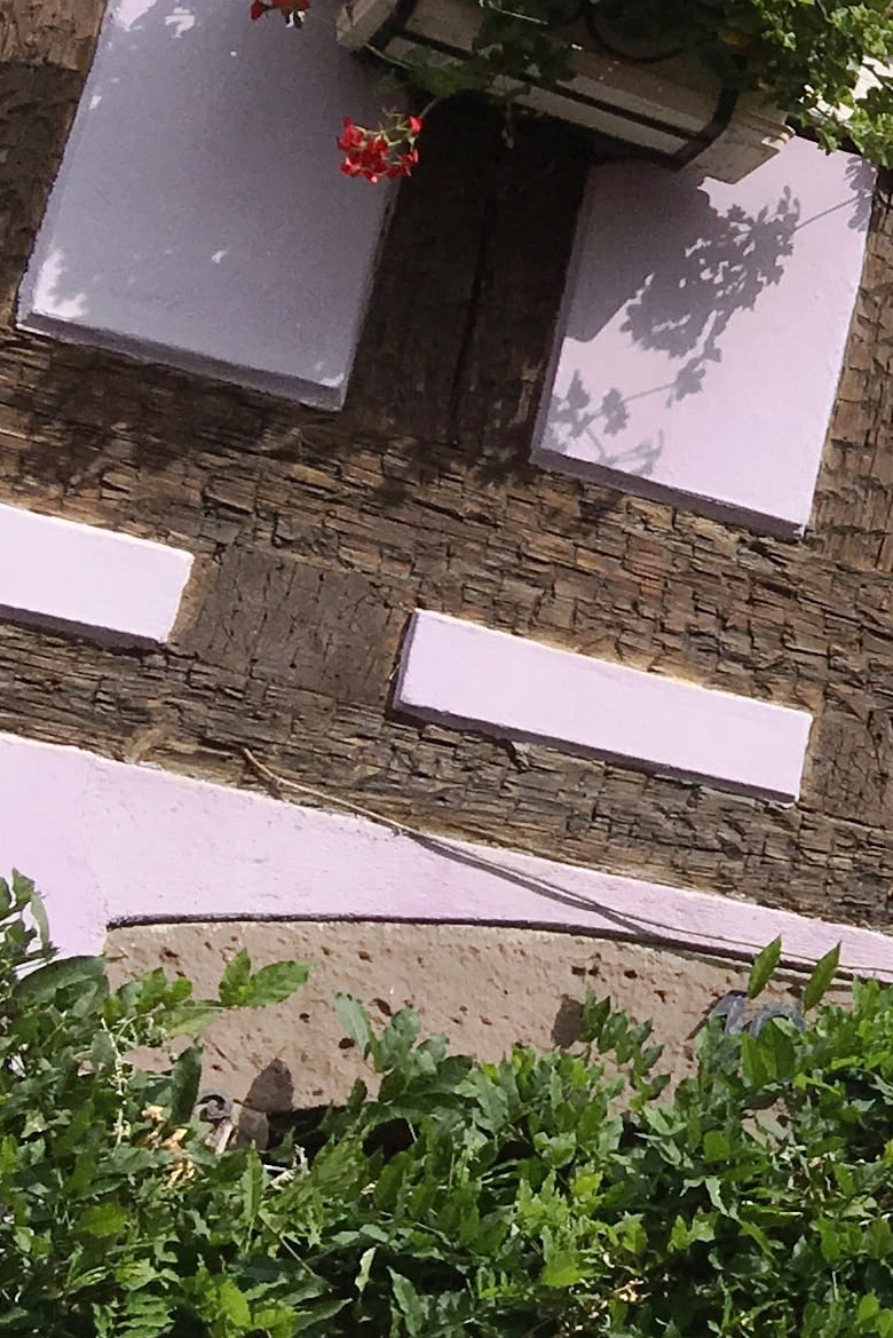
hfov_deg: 10.8
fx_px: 3867
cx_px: 2254
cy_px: 499
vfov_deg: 19.6
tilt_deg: +22.8
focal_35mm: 104
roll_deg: -3.0
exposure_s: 1/1672
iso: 25
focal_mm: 4.15
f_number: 2.2
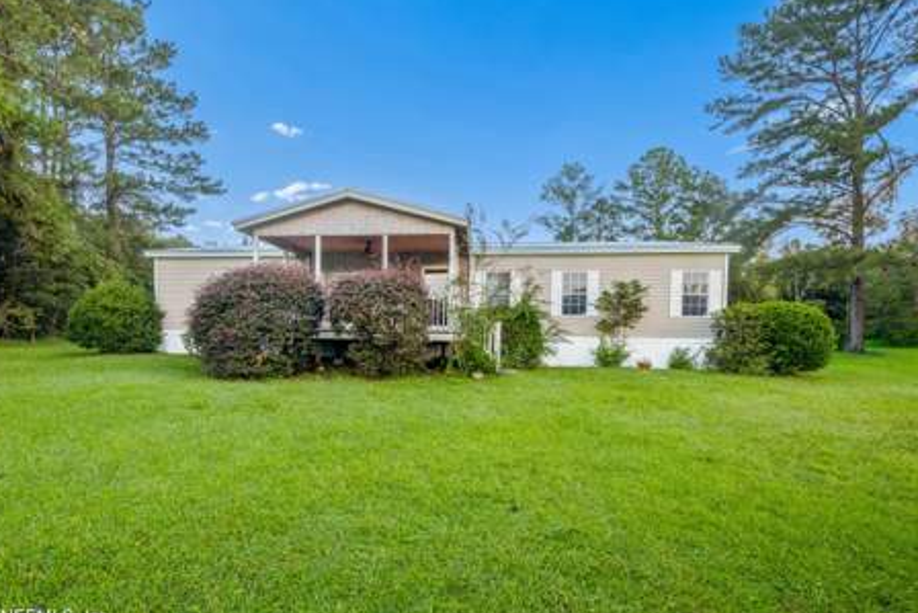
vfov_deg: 77.3
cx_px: 430
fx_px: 383
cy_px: 318
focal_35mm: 15
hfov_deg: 100.2
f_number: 8
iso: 400
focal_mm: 14
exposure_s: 1/100
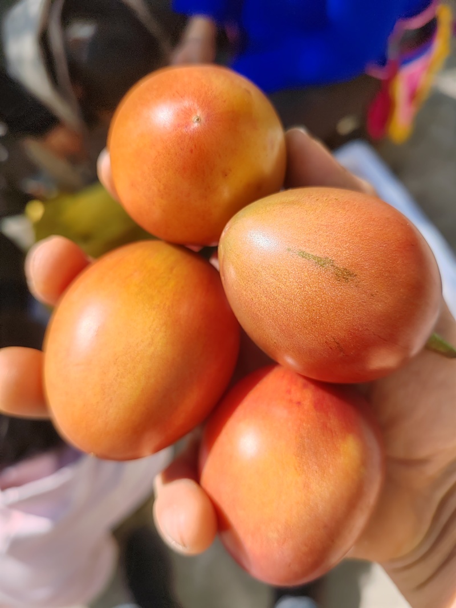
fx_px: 474
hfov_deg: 51.3
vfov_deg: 65.3
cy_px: 304
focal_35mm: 27
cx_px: 228
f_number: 1.8
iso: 50
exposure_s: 1/740
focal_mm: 6.14
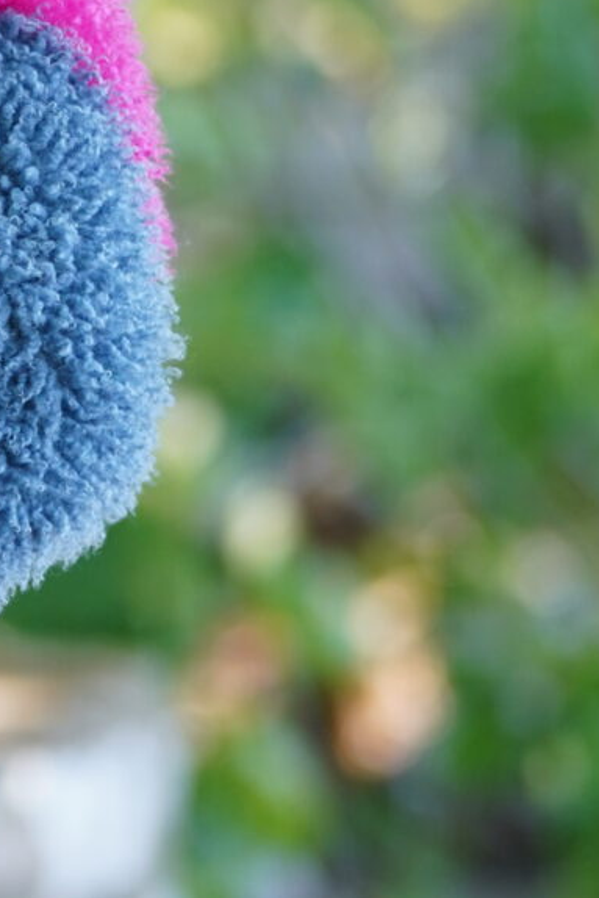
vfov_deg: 5.0
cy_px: -94
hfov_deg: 3.3
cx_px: -411
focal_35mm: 415
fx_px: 10351
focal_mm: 93
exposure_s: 1/320
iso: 640
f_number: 2.8
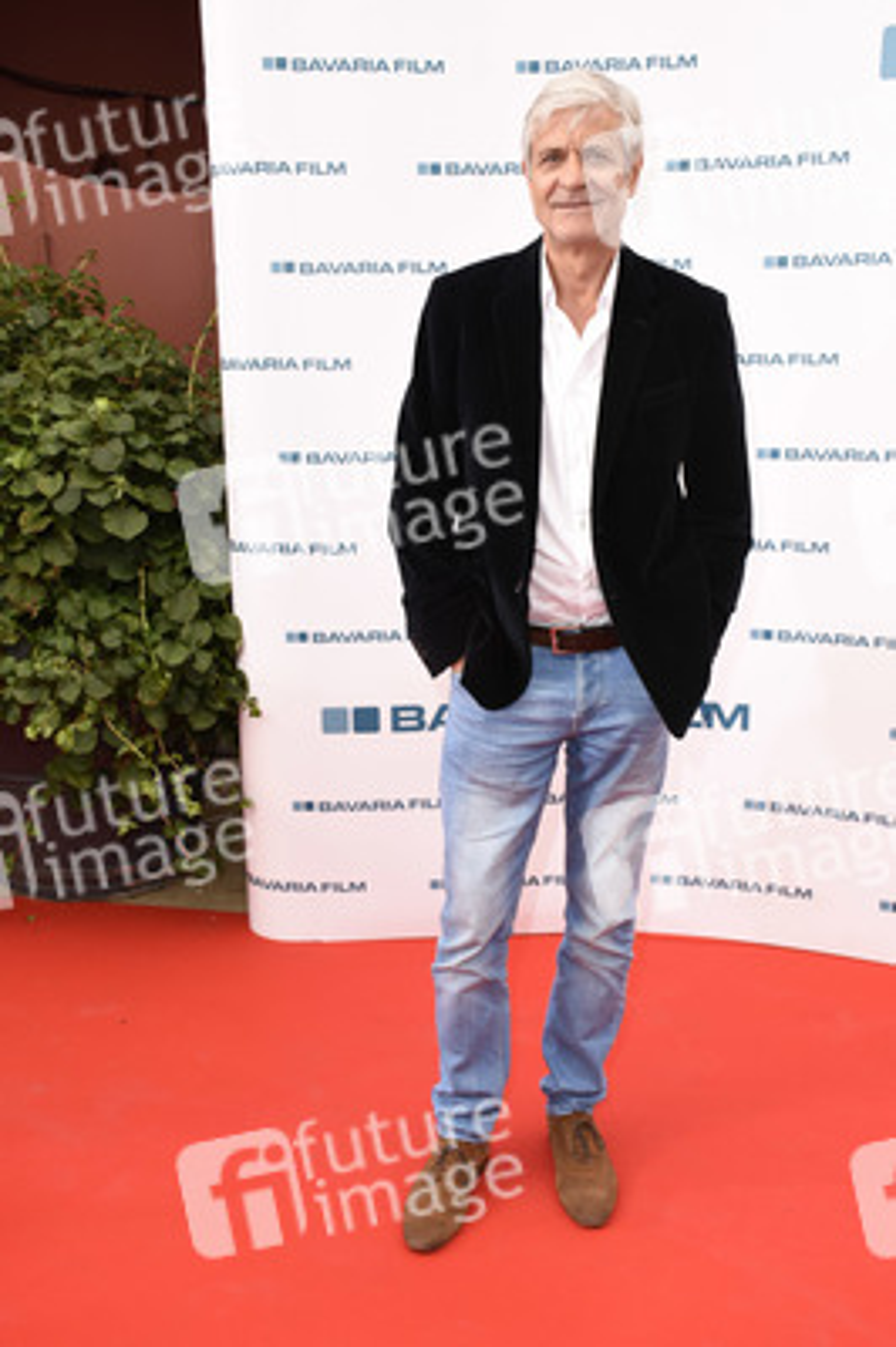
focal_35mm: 36
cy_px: 674
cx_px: 448
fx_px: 1346
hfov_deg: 36.8
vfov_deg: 53.2
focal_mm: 24
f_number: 6.3
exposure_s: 1/160
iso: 500
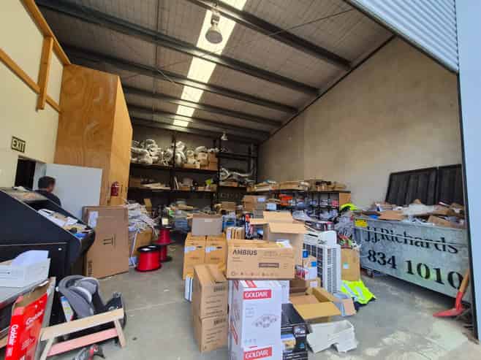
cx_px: 240
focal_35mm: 13
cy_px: 180
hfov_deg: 106.2
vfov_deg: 89.9
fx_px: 181
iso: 100
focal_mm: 2.2
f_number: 2.2
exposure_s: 1/445
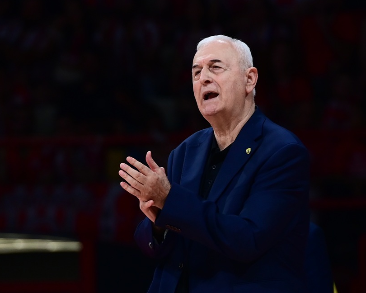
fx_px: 2459
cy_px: 146
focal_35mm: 227
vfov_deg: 6.8
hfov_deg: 8.5
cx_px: 209
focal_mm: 200
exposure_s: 1/1000
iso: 2500
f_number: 3.2
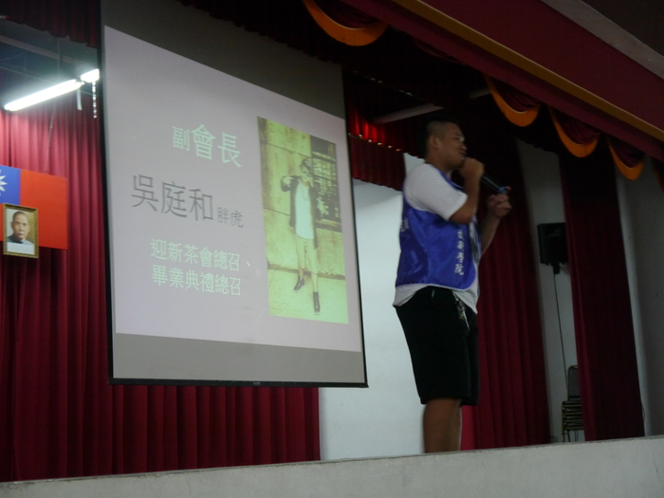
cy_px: 249
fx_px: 1113
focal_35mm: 58
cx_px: 332
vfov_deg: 25.2
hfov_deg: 33.2
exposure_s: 1/40
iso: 1600
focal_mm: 29
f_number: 4.9
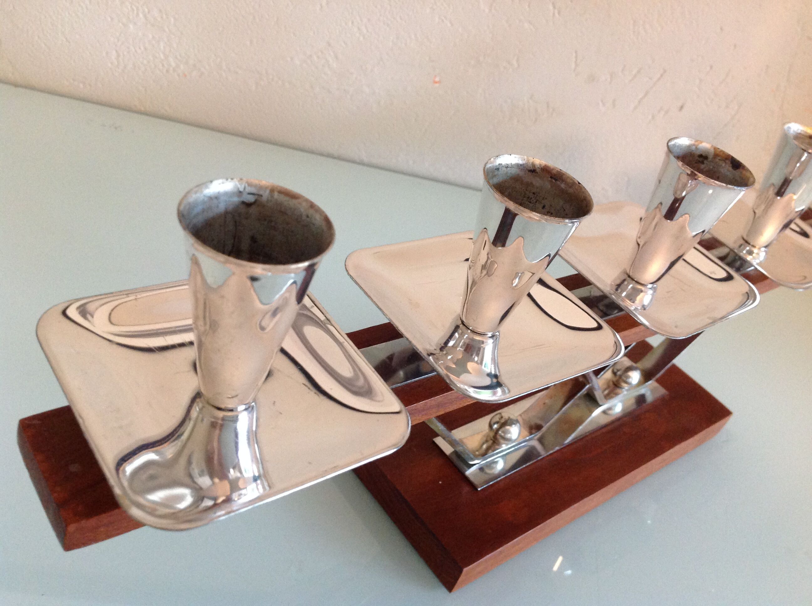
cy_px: 303
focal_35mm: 35
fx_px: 820
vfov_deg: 40.6
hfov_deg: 52.7
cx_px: 406
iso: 250
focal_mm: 4.28
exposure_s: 1/15
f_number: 2.4
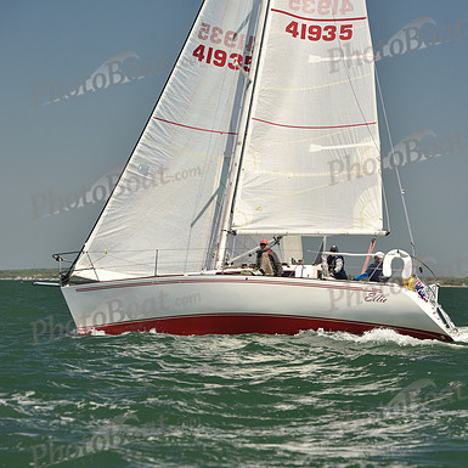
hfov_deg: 10.1
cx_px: 265
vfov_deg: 10.1
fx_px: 2646
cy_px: 234
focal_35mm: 173
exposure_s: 1/800
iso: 250
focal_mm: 135
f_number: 6.3
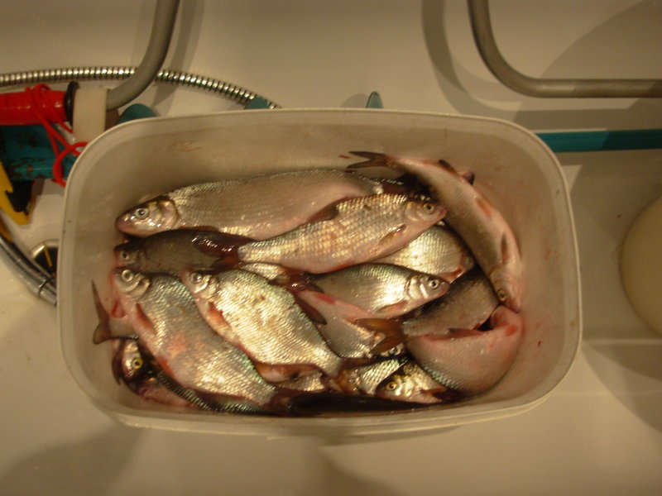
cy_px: 248
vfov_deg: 37.7
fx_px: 727
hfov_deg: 49.0
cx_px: 331
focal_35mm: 38
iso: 84
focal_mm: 6.3
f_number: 2.9
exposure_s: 1/32
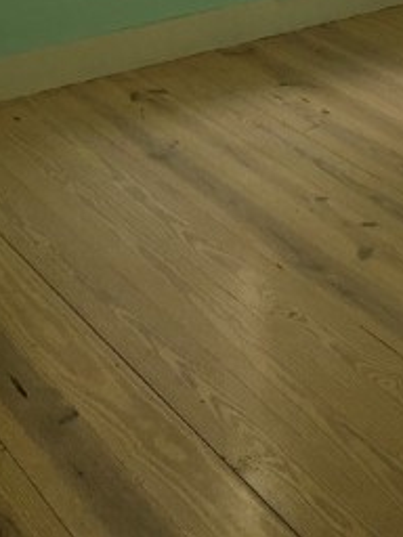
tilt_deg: -12.2
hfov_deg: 16.9
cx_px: 279
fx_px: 1350
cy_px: -65
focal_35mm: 87
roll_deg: +2.3
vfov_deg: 21.3
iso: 32
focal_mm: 4.15
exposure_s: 1/40
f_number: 2.2
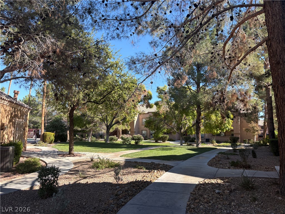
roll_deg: -2.1
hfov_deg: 67.3
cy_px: 107
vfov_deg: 53.1
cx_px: 142
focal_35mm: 26
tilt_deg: +4.4
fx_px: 214
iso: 50
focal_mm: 5.96
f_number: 1.6
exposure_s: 1/1117
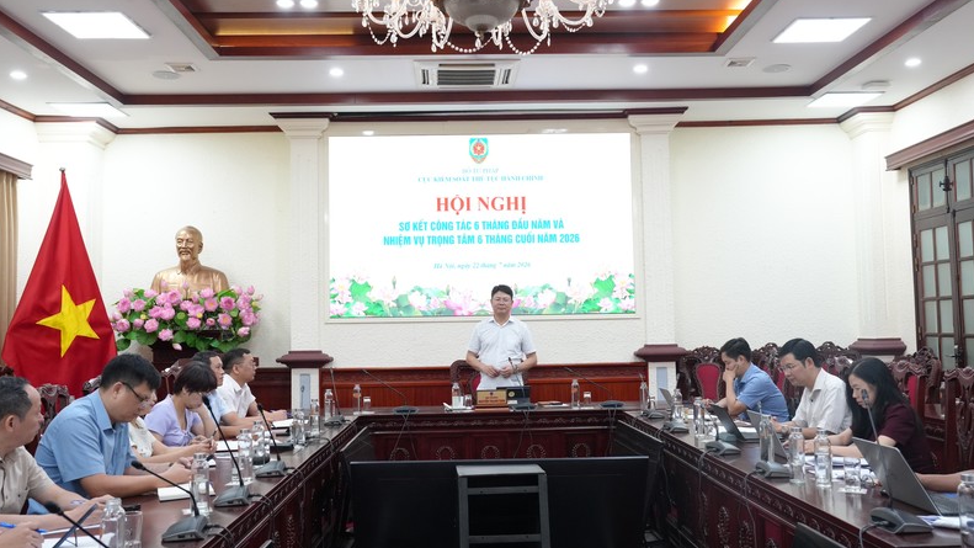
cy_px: 274
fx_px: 930
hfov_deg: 55.3
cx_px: 488
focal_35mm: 36
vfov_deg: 32.8
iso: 5000
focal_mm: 34
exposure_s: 1/200
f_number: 5.6
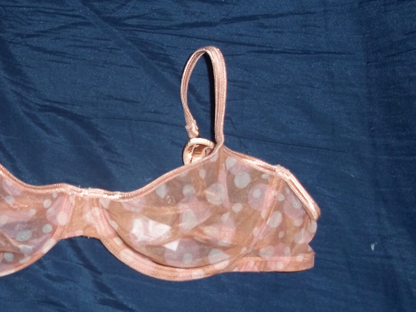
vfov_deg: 23.2
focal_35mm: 63
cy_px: 186
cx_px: 85
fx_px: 757
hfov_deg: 30.0
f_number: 3.1
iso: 80
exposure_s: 1/30
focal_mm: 6.5
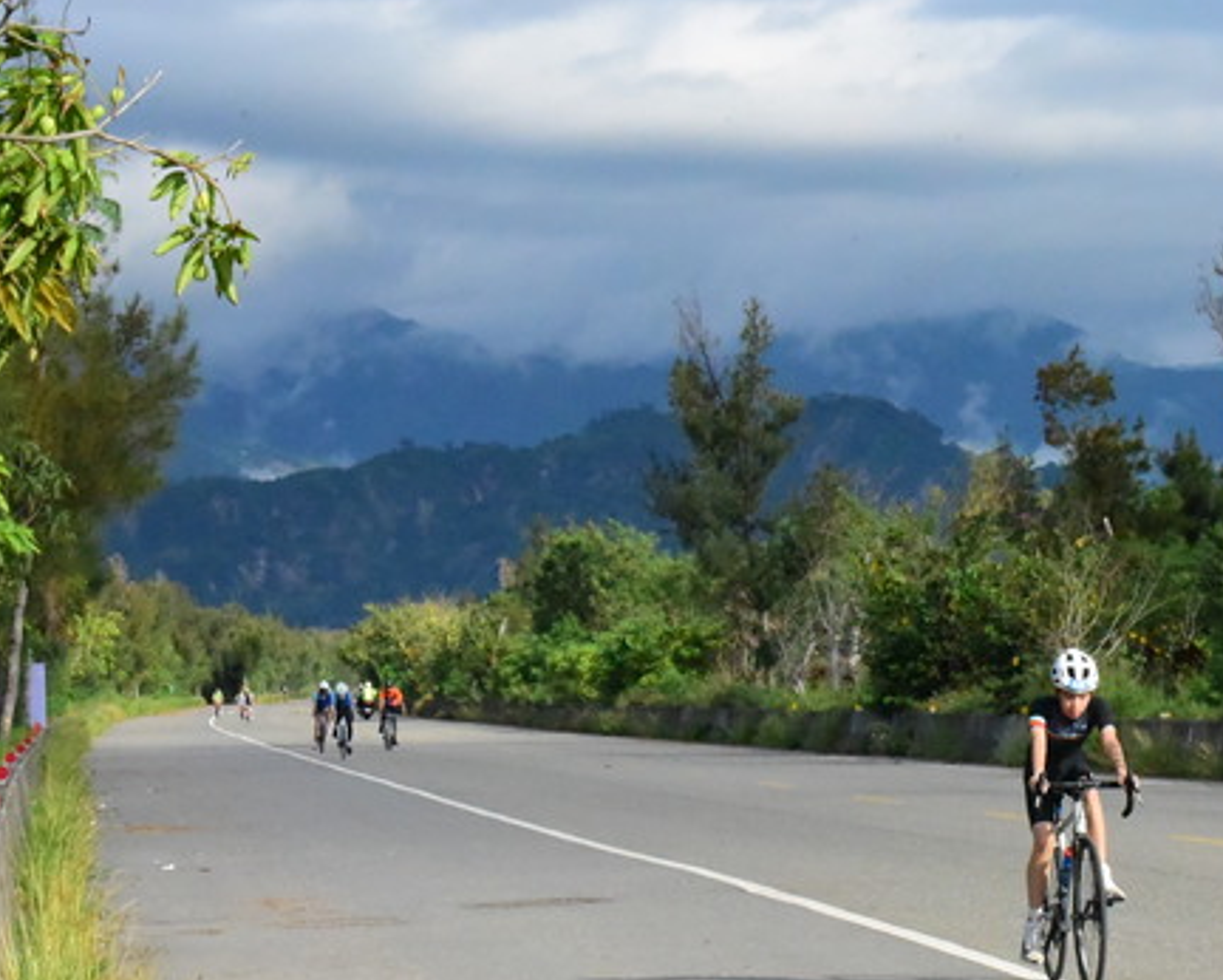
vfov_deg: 9.6
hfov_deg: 11.9
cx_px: 1093
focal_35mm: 161
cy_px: 707
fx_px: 5830
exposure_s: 1/4000
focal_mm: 95
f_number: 22
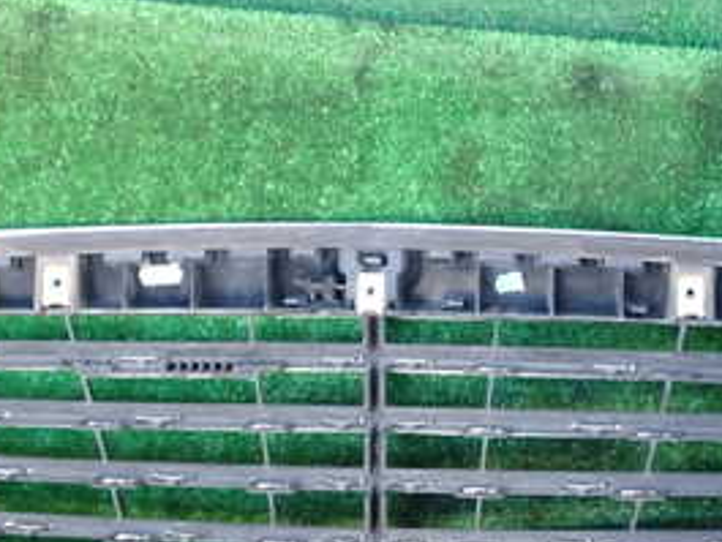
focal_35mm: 68
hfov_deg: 28.5
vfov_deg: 21.6
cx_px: 387
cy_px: 297
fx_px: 1419
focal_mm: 5.4
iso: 200
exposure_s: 1/30
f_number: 2.3
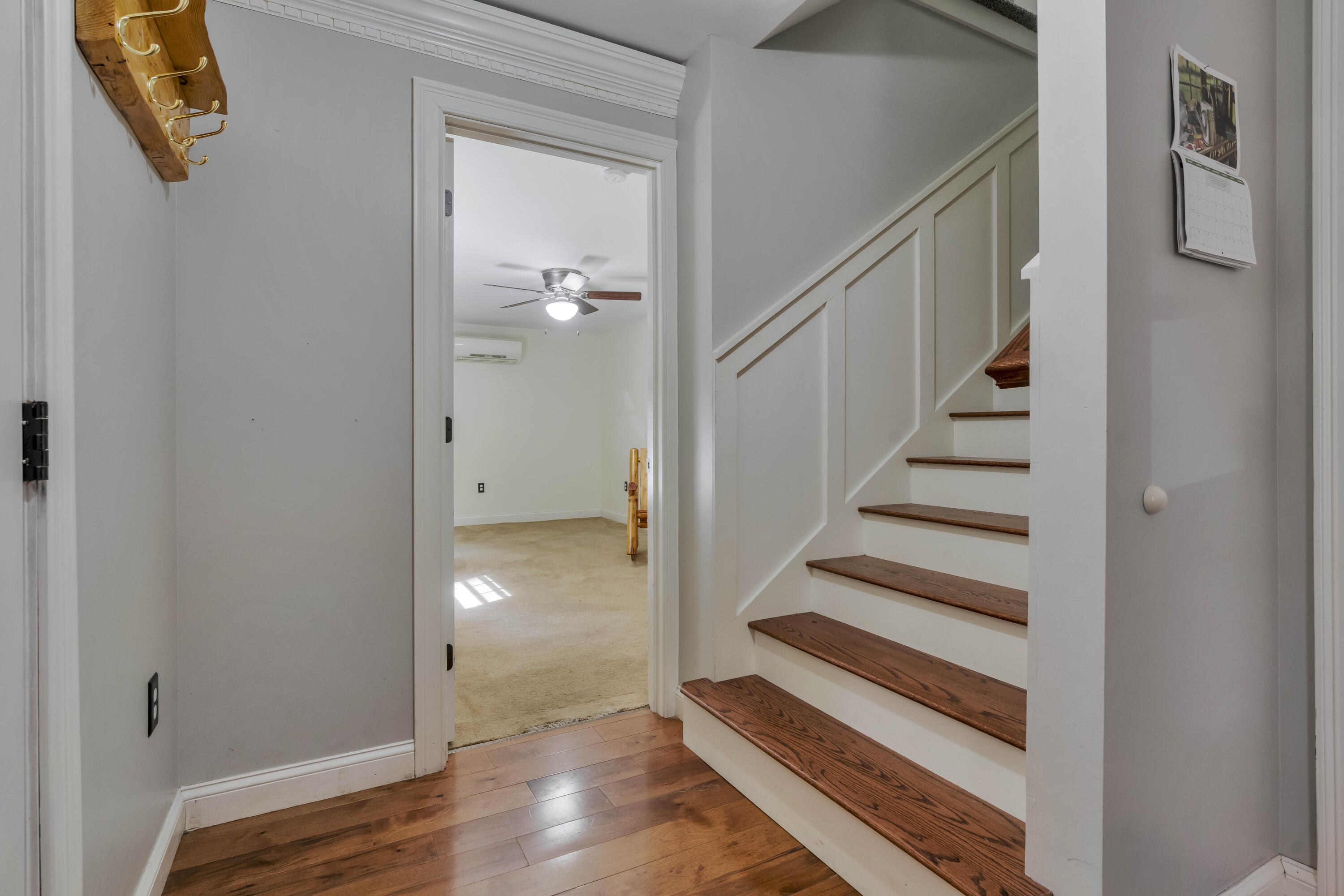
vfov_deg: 70.5
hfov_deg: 93.3
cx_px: 672
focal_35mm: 17
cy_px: 448
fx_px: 635
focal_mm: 17
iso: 800
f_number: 8
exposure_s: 1/125
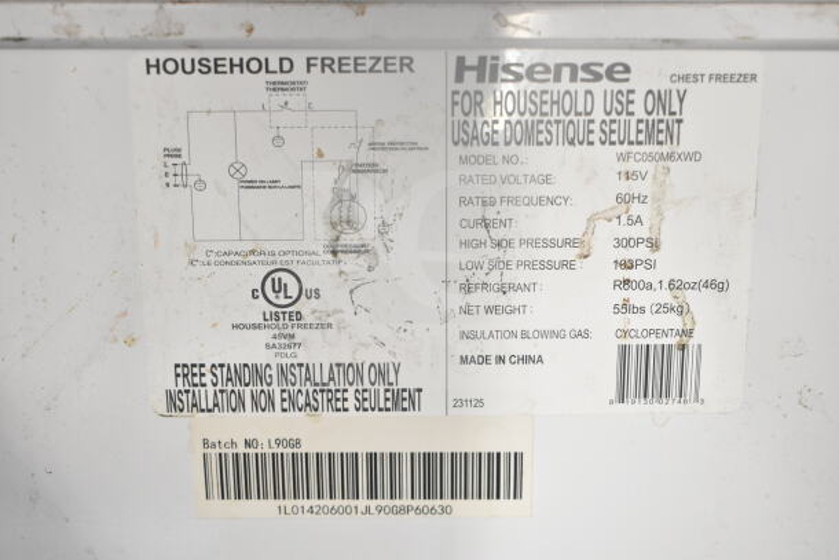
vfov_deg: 29.9
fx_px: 1049
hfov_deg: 43.6
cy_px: 280
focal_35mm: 45
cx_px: 420
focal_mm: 30
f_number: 5
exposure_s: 1/100
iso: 1600
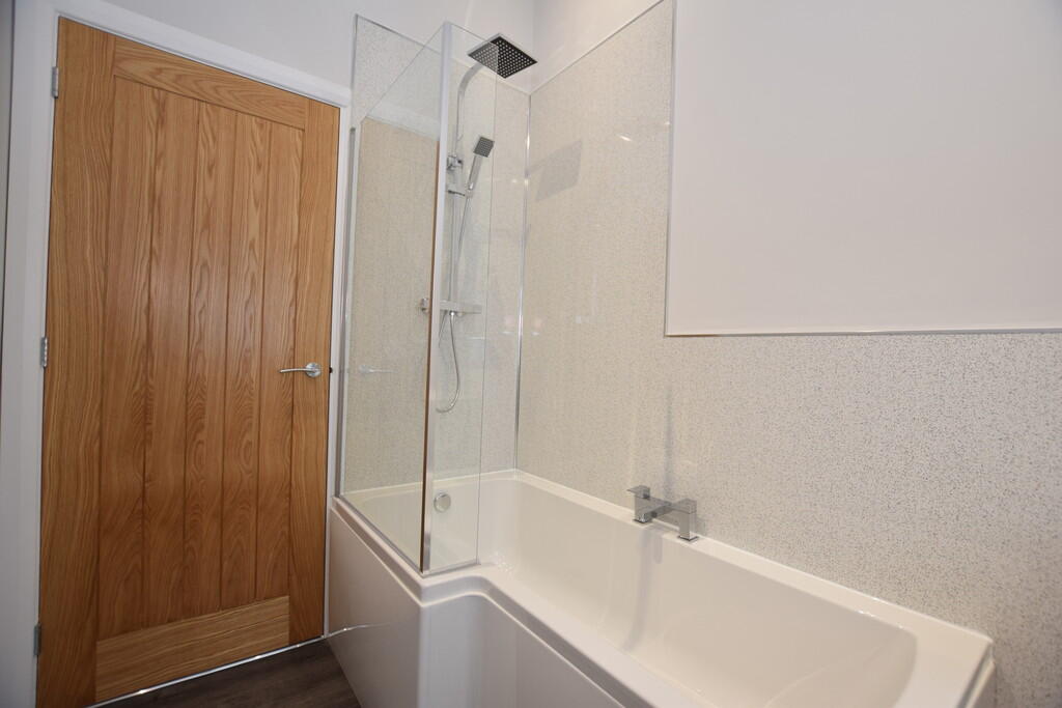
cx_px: 531
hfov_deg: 100.4
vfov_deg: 77.3
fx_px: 443
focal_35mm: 15
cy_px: 354
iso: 500
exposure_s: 1/100
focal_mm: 10
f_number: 4
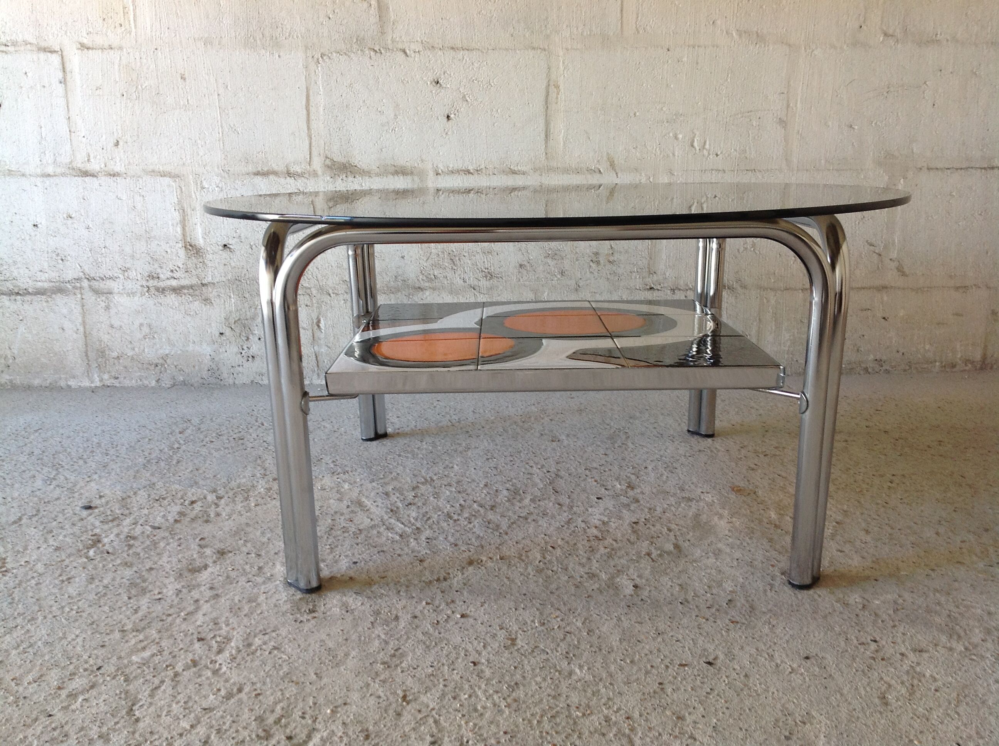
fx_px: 1009
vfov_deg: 40.6
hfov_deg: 52.7
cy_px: 373
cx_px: 500
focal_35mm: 35
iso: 80
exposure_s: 1/30
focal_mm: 4.28
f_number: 2.4
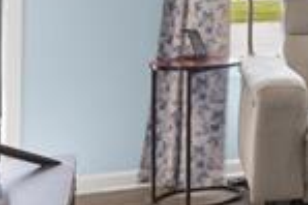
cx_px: 769
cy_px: -14
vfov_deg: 12.2
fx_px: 940
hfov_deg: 13.2
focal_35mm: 110
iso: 1250
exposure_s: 1/30
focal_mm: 16
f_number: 5.6
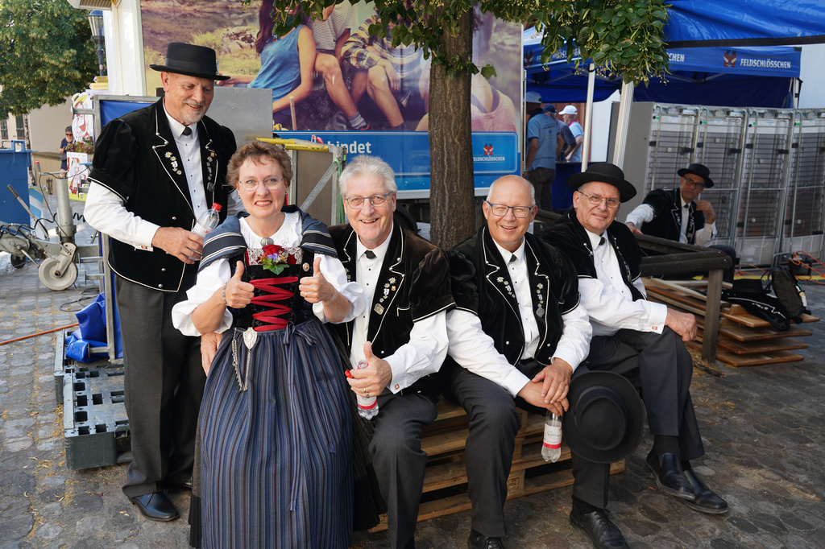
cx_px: 412
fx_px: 710
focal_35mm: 31
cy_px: 274
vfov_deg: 42.3
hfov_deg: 60.3
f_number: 5
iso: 100
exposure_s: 1/60
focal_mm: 31
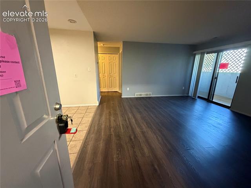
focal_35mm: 14
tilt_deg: -13.7
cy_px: 94
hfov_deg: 102.1
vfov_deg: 85.6
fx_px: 101
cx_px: 126
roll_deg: +0.5
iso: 1000
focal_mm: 2.22
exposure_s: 1/60
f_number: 2.2
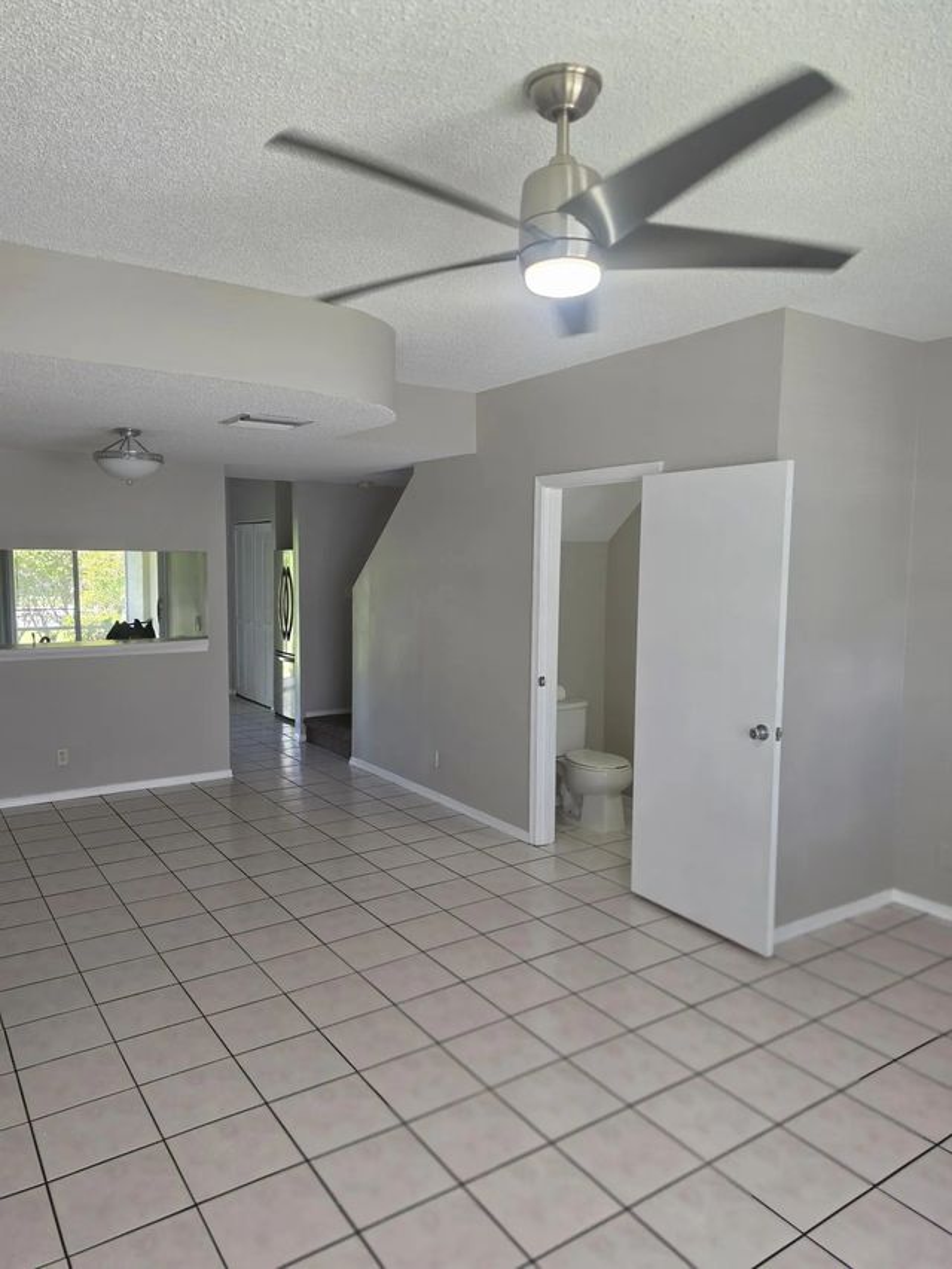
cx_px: 476
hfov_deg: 58.9
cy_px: 634
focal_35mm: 23
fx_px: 843
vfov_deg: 73.9
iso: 80
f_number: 1.4
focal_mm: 6.5
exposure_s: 1/120
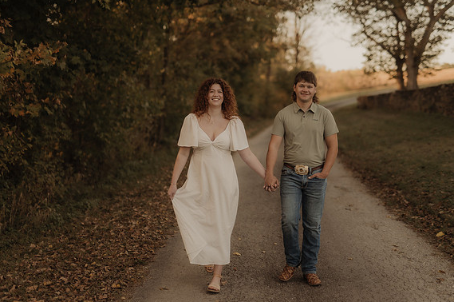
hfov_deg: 38.9
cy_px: 152
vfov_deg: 26.4
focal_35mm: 51
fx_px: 642
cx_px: 227
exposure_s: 1/640
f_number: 2.2
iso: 160
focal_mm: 50
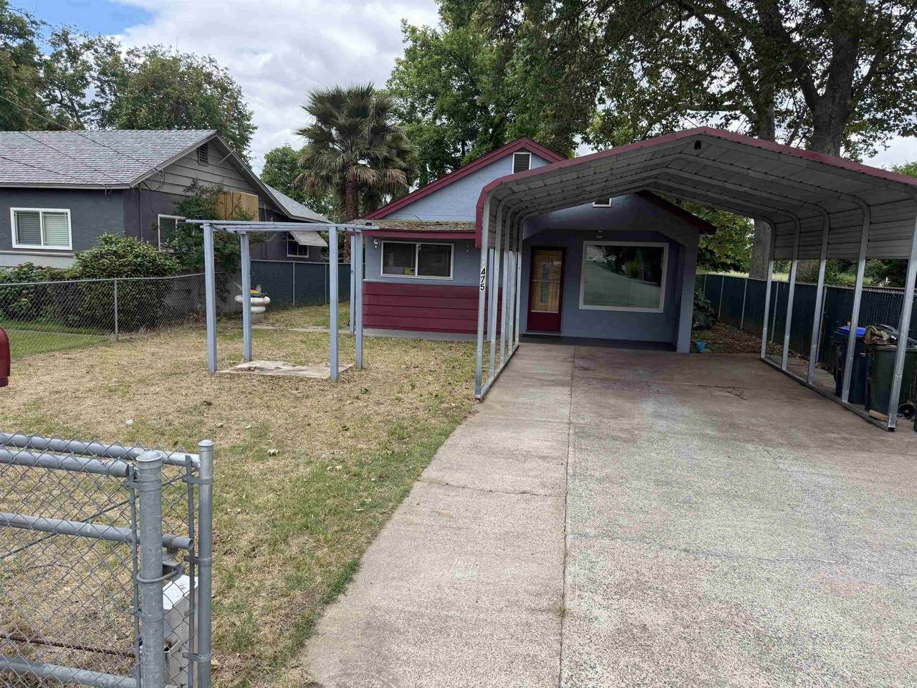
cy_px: 344
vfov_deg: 56.8
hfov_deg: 71.6
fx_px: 636
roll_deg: -1.7
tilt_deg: -8.4
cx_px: 458
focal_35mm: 24
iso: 100
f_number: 1.78
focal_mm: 6.76
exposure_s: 1/2445
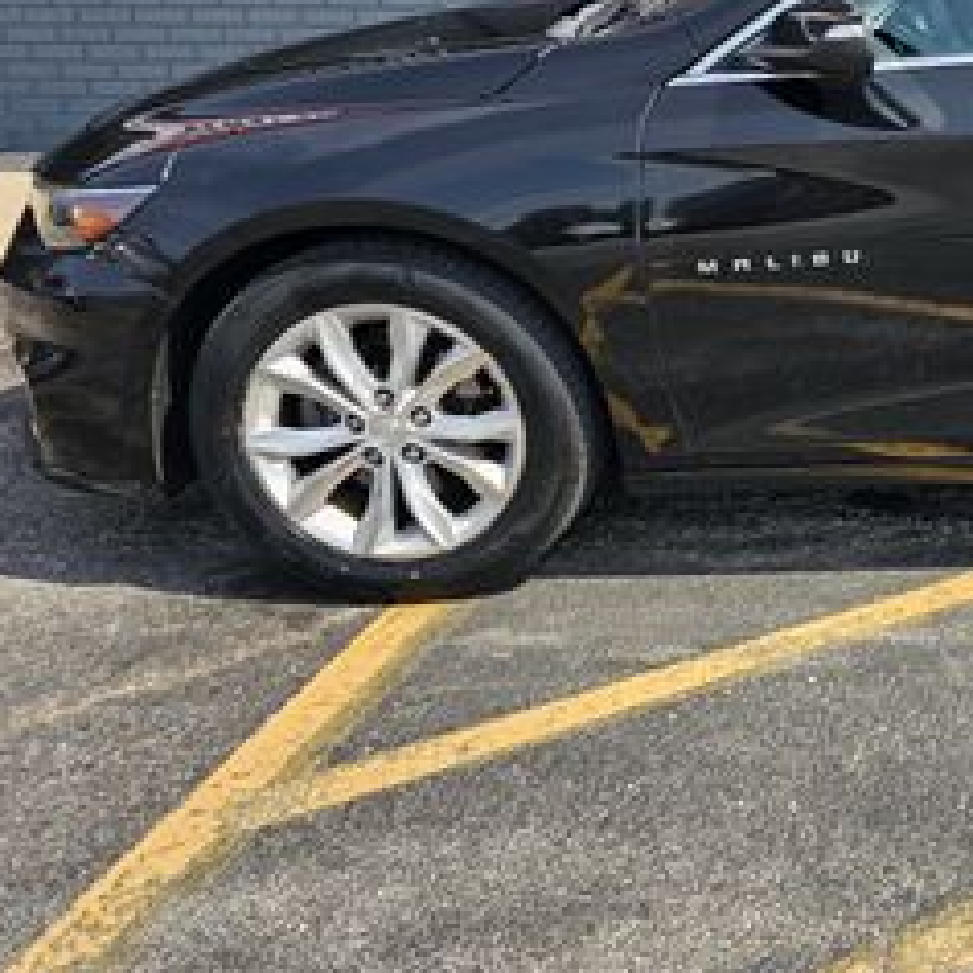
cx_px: 1236
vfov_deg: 30.5
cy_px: 218
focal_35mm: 55
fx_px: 1749
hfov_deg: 26.7
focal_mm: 6.3
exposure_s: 1/435
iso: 10
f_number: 1.7
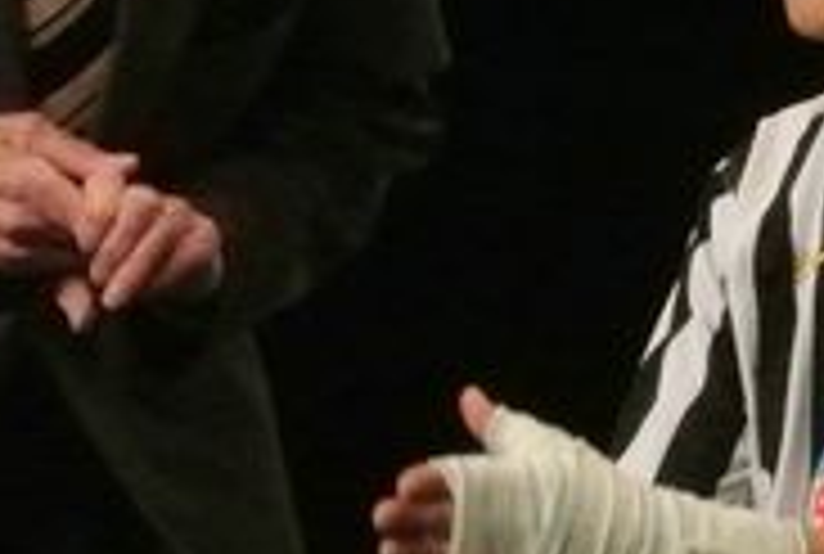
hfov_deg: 3.8
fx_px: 12344
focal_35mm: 538
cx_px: 932
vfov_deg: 2.6
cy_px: 128
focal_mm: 45.9
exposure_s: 1/60
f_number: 14
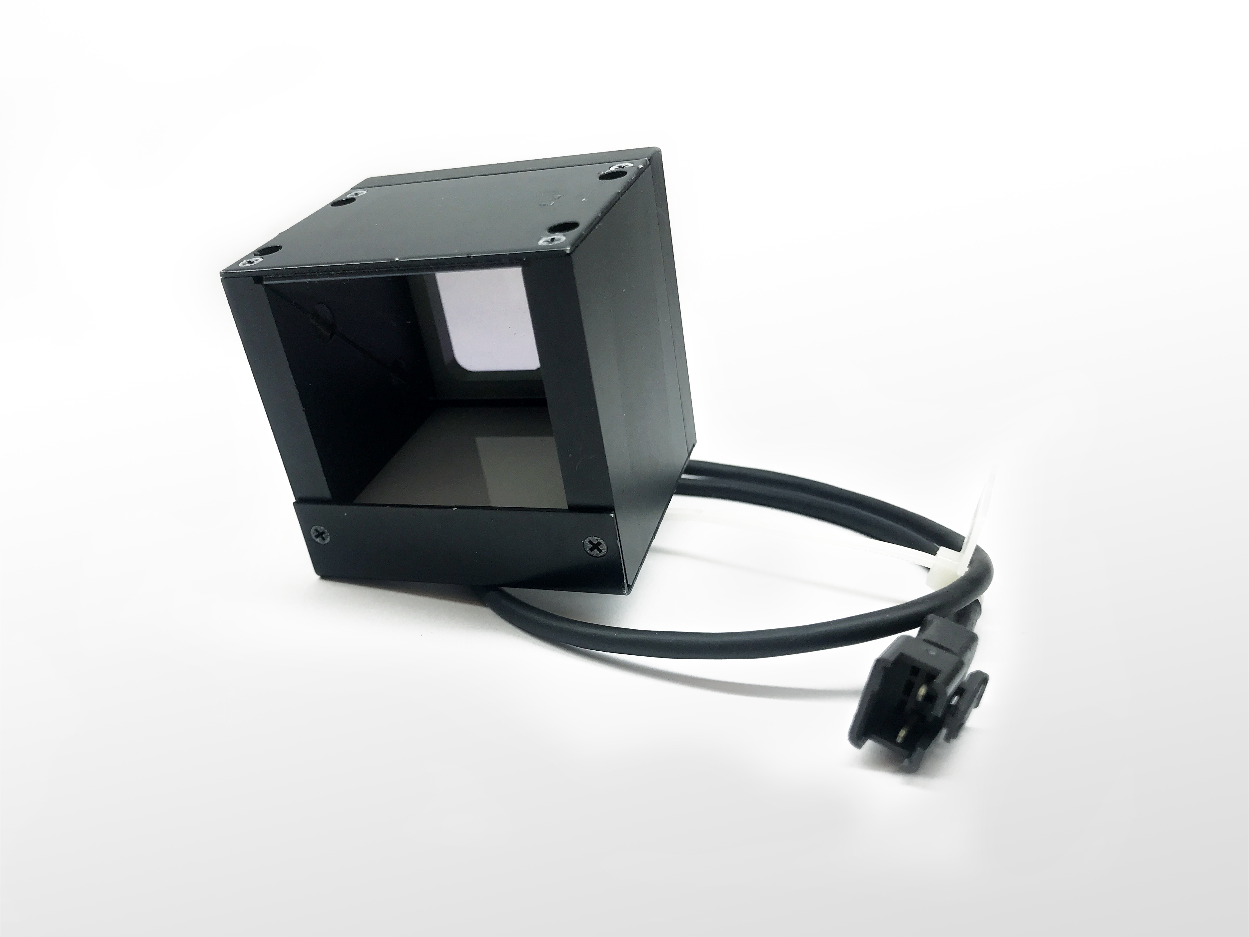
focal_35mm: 28
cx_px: 624
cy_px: 468
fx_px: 1010
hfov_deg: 63.4
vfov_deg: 49.7
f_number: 1.8
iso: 20
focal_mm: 3.99
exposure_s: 1/197
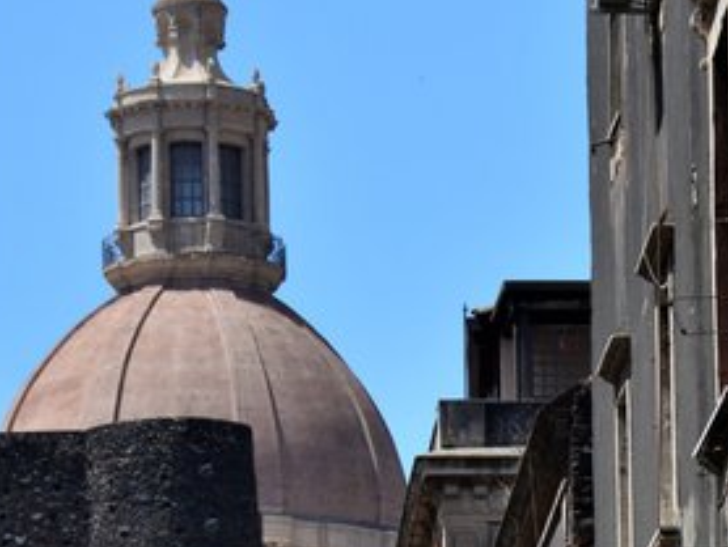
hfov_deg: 7.2
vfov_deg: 5.4
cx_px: 665
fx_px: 5746
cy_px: 662
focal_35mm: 273
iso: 320
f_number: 10
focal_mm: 66
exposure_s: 1/250
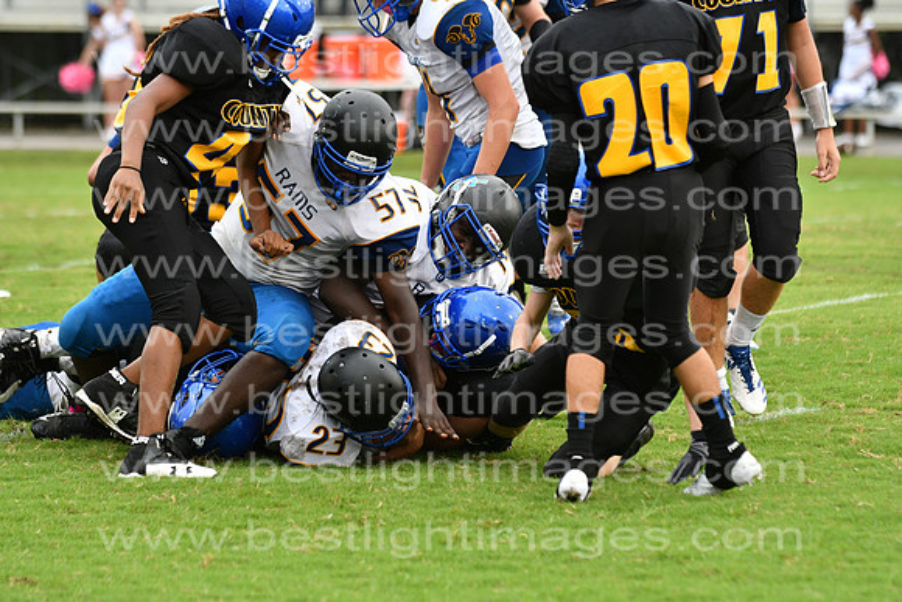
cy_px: 301
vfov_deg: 6.5
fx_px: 5263
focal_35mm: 210
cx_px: 451
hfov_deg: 9.8
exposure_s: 1/1600
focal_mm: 140
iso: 800
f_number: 3.5
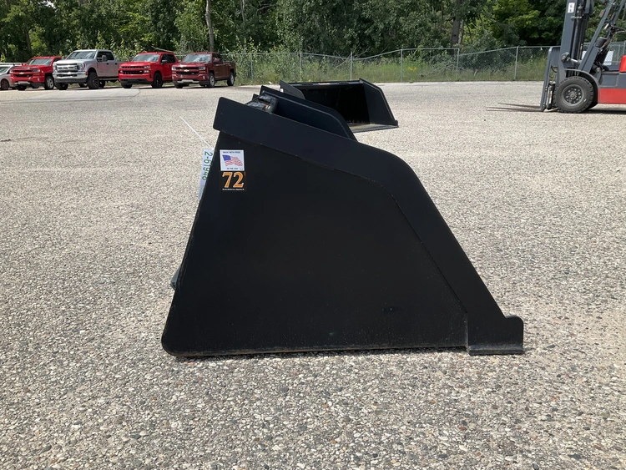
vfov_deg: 48.3
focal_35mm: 29
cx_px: 313
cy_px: 235
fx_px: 525
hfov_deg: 61.6
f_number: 1.8
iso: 25
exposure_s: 1/1675
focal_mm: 3
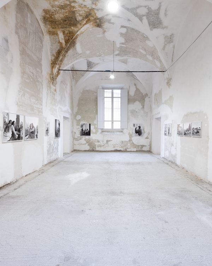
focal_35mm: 22
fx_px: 172
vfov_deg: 75.2
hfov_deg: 63.2
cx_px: 113
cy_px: 132
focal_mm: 20
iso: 200
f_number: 9
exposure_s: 1/8
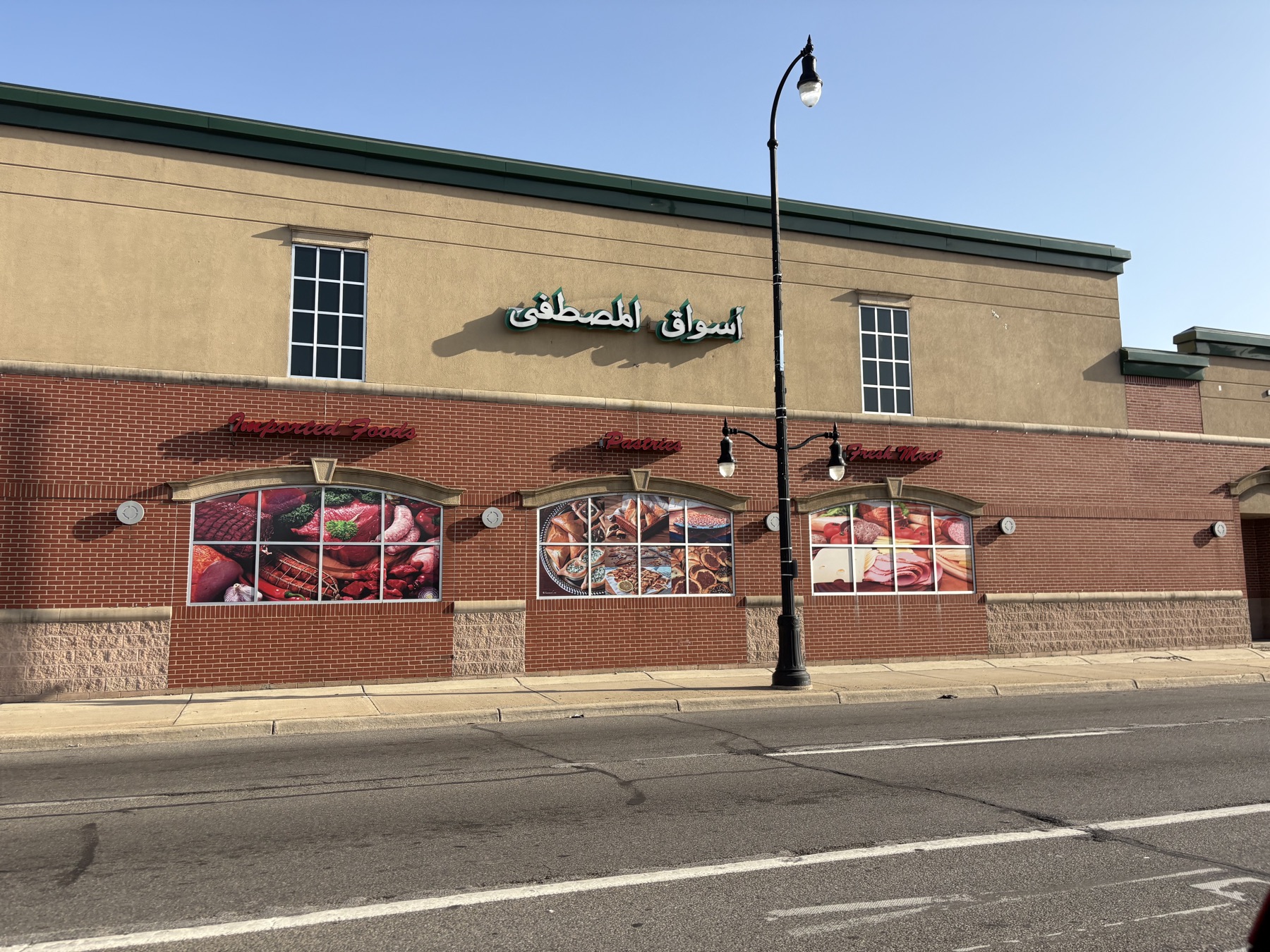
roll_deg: -1.9
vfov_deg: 53.1
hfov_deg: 67.3
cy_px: 476
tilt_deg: +5.4
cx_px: 635
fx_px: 954
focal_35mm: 26
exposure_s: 1/1953
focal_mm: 5.96
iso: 50
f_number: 1.6
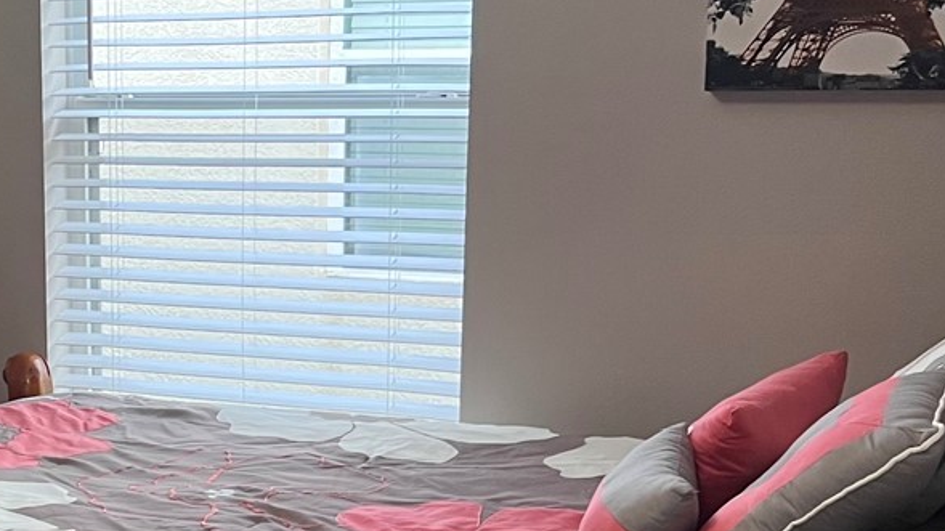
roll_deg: +1.6
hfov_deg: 26.4
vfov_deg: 15.6
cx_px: 55
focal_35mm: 77
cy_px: 372
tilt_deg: -10.8
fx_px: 1929
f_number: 1.5
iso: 100
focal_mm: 5.7
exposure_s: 1/60
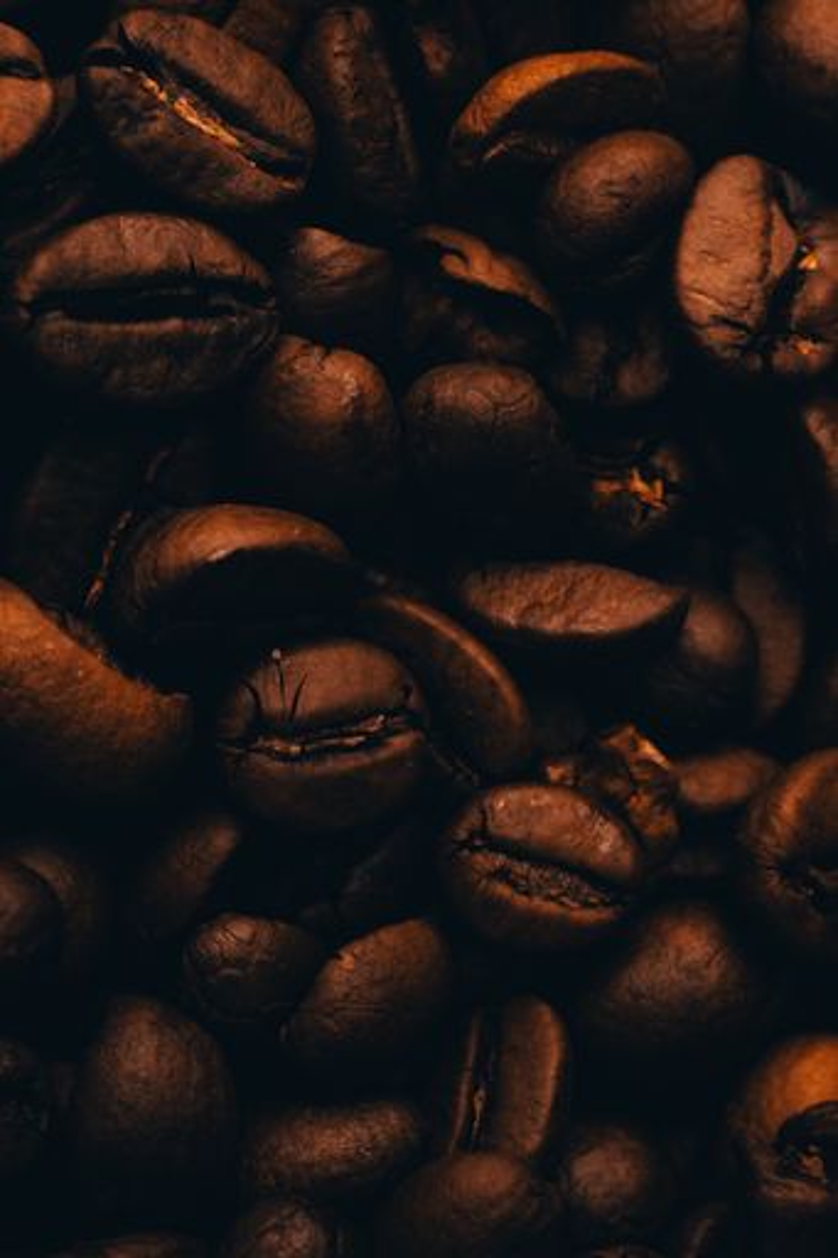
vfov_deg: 39.6
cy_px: 629
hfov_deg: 27.0
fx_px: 1747
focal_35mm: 50
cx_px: 419
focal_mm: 50
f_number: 10
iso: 3200
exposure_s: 1/160
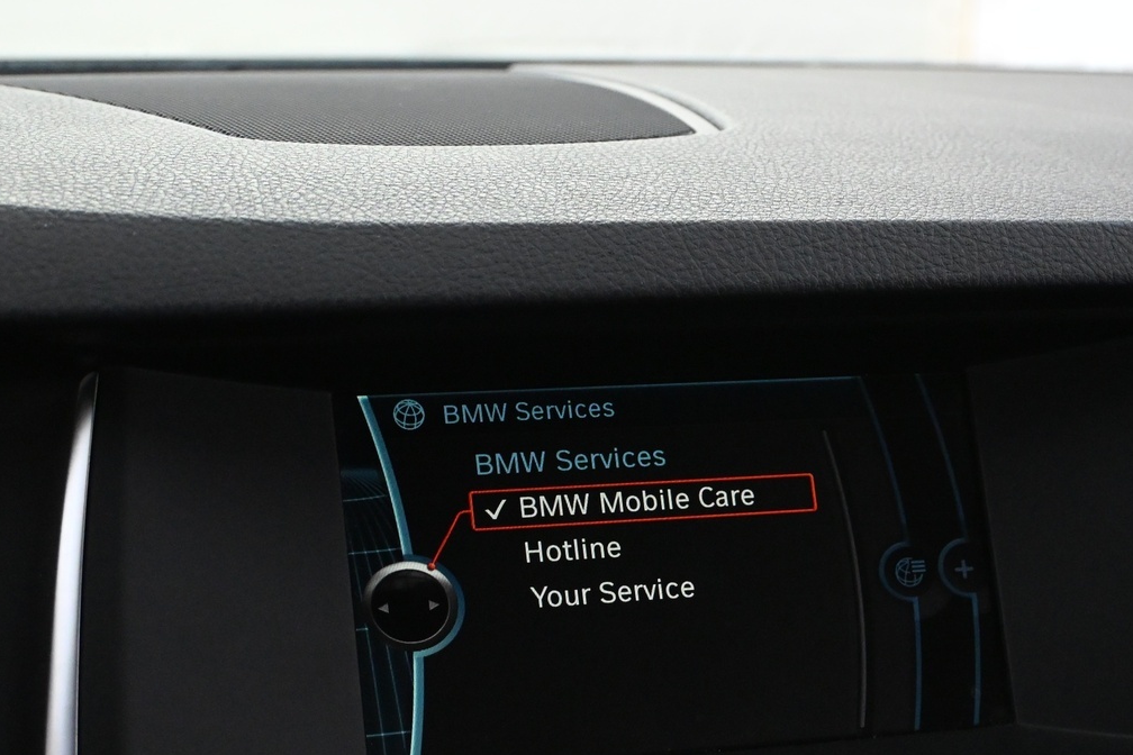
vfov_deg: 16.6
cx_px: 709
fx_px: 2581
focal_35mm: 82
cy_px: 492
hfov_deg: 24.7
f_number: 5
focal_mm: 34
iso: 4500
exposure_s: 1/60
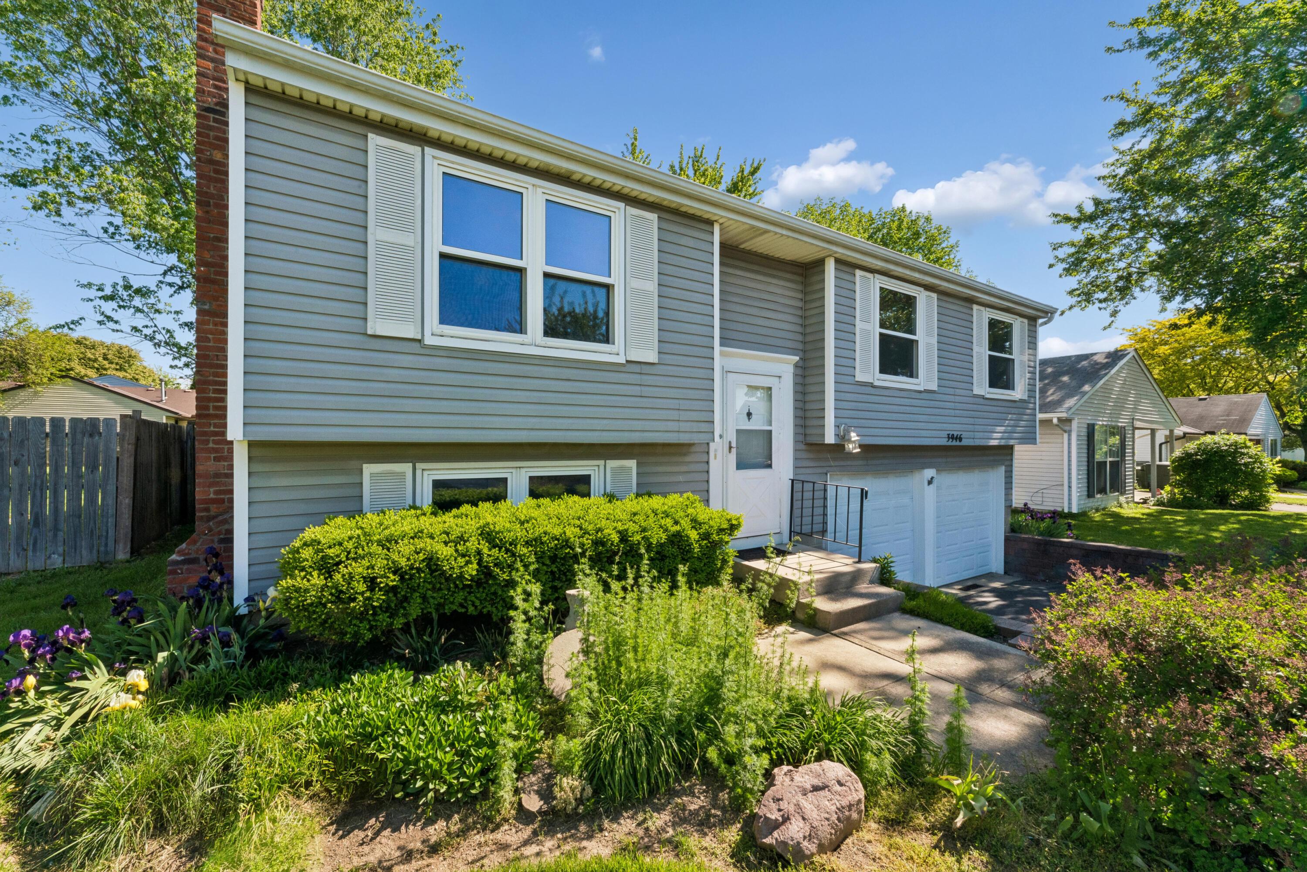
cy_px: 436
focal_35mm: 14
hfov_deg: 104.3
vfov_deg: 81.2
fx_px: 508
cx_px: 654
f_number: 22
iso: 800
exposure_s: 1/200
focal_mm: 14
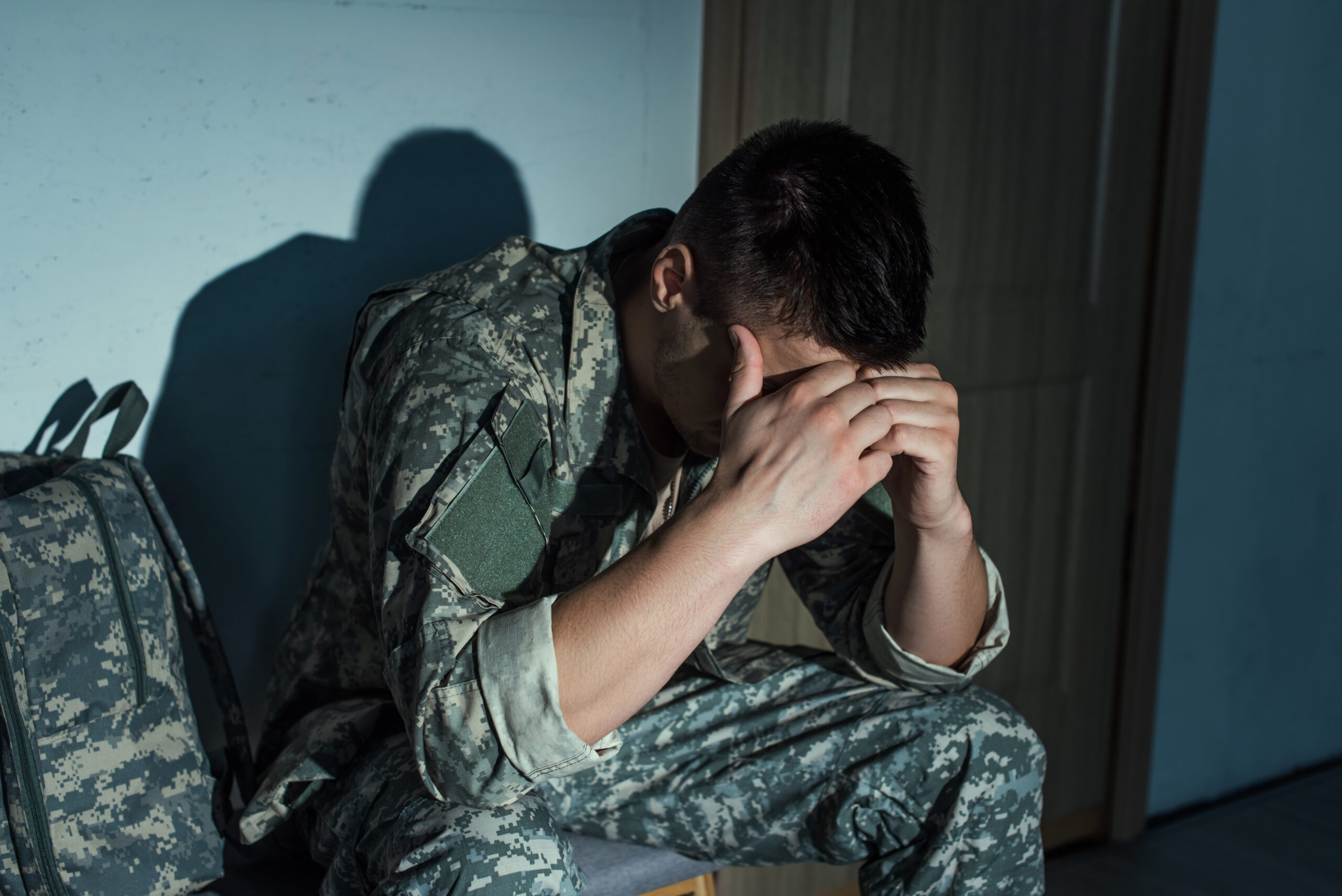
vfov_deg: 27.0
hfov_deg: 39.6
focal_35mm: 50
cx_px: 671
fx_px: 1865
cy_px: 448
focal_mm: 50
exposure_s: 1/160
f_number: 3.5
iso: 320
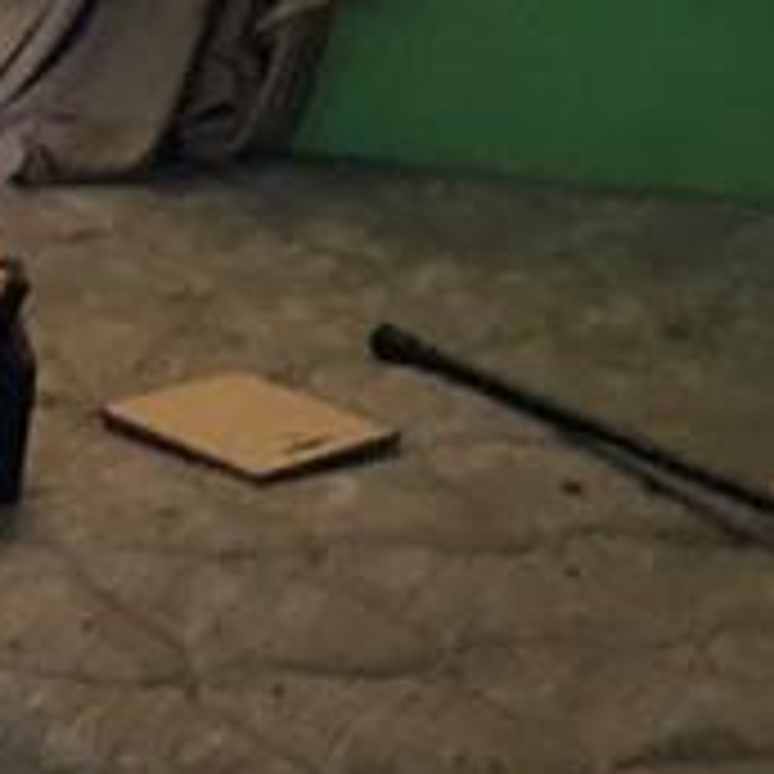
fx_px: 3719
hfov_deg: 11.4
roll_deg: -0.2
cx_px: -356
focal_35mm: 147
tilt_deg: -0.2
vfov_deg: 10.9
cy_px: -756
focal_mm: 3.99
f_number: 1.8
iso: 100
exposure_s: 1/6
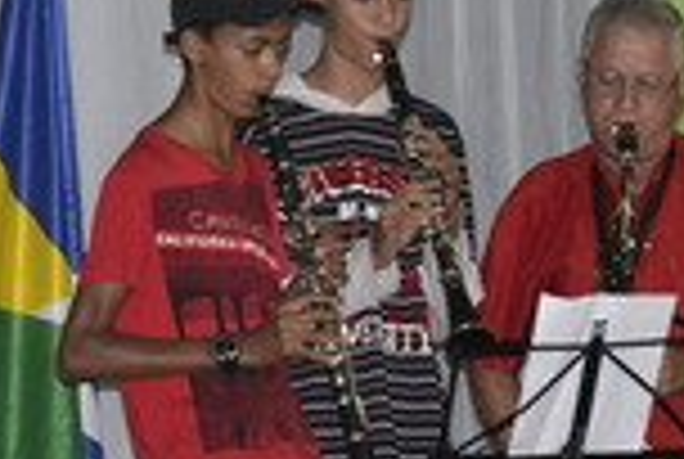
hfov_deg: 6.0
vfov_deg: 4.0
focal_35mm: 341
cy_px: 63
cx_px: 556
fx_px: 6492
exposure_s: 1/60
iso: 3200
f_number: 5.3
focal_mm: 70
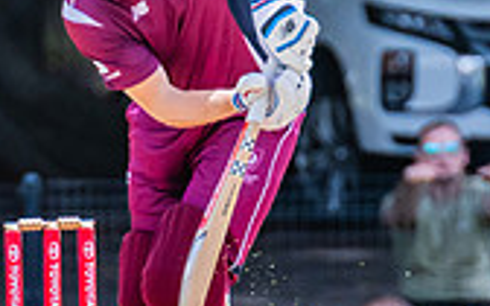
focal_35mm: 2849
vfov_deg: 0.5
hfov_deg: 0.7
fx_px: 38046
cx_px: 202
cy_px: 194
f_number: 8
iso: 800
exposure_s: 1/1250
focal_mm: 600
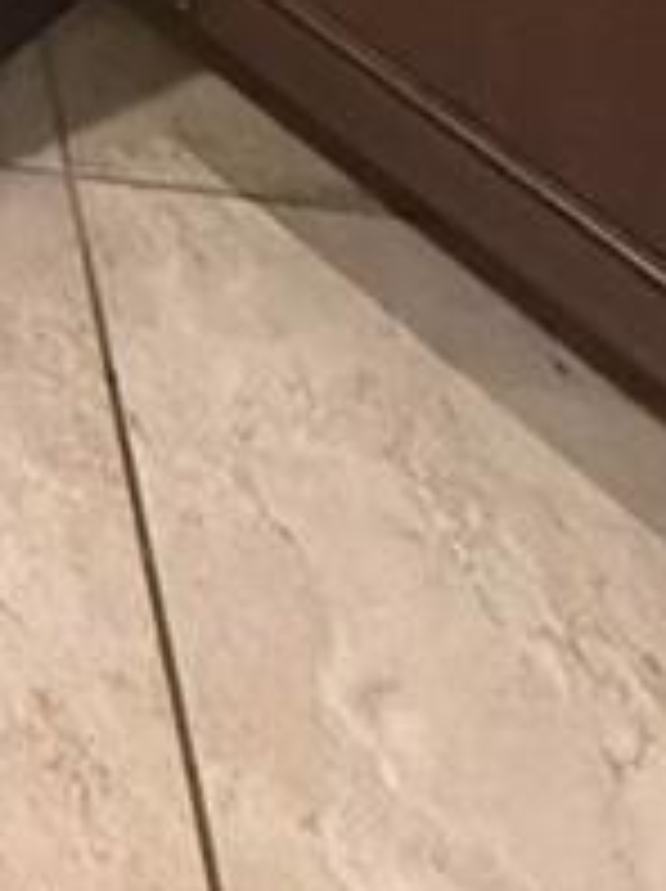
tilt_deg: -7.0
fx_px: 2185
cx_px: -724
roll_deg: +0.9
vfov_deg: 12.7
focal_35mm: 85
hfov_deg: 14.1
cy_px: -1575
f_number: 2.2
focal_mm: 2.22
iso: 800
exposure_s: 1/60
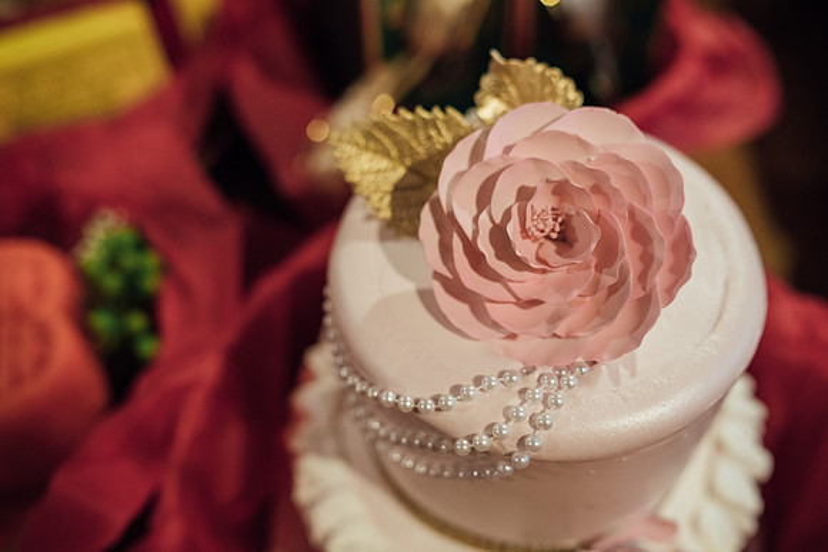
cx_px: 414
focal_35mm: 35
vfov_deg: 37.9
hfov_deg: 54.4
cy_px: 276
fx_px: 805
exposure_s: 1/125
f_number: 2.8
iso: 2500
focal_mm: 35
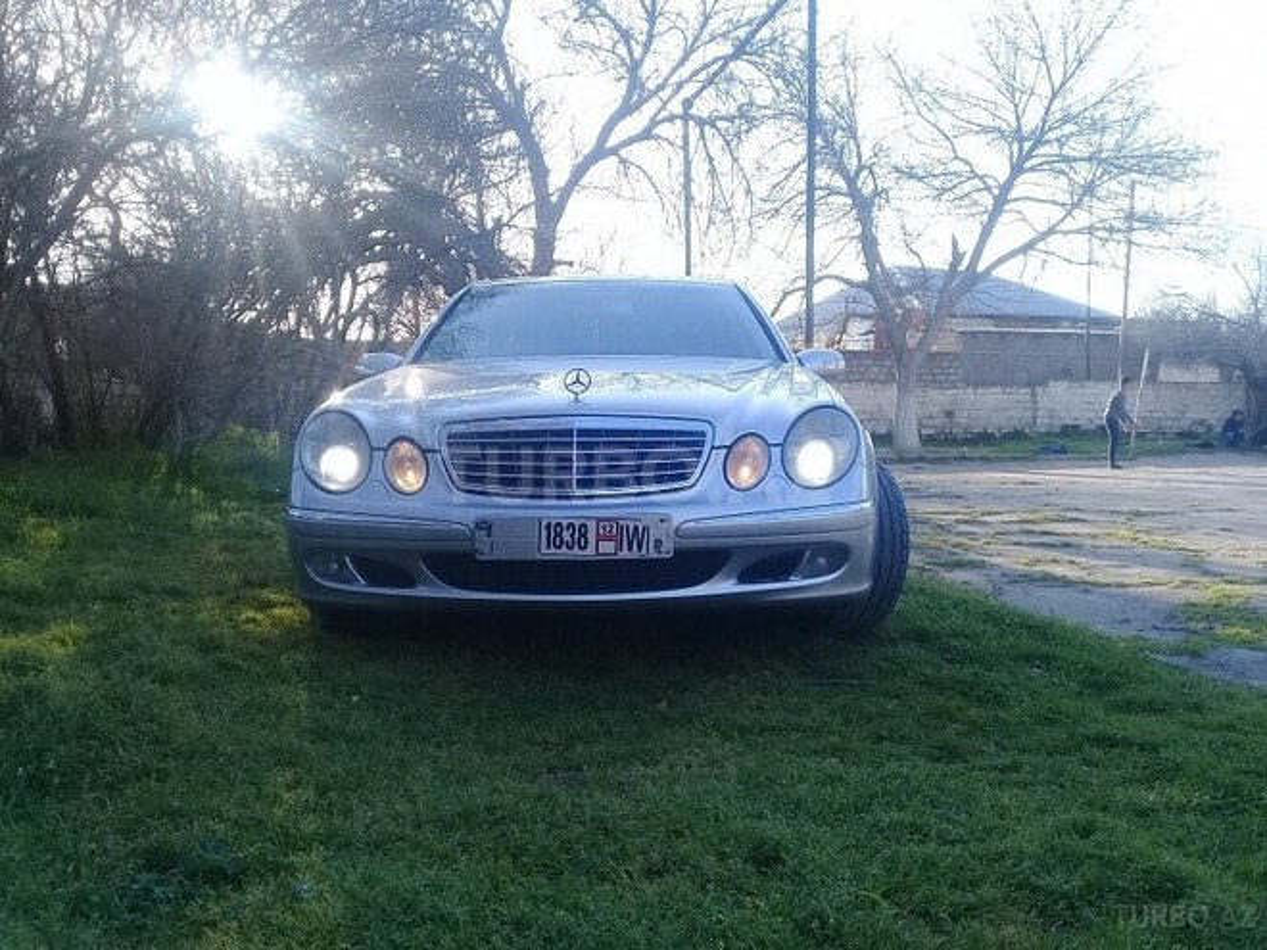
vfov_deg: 45.4
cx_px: 634
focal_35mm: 31
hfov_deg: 58.4
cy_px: 475
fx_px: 1135
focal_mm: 3.3
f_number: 2.2
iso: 50
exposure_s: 1/245
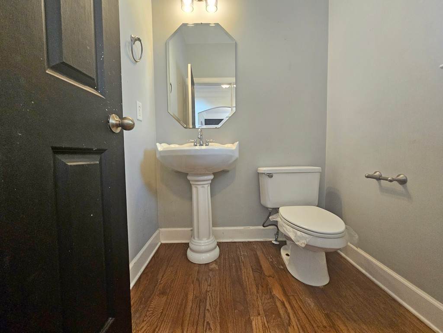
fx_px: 166
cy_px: 166
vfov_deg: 89.9
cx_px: 222
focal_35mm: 13
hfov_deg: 106.2
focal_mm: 2.2
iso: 320
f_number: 2.2
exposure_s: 1/60
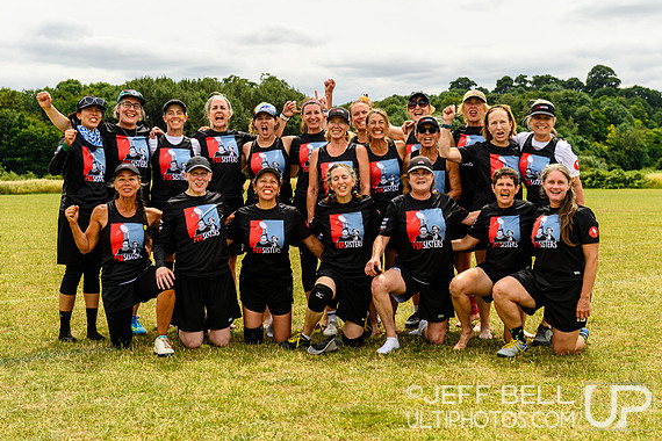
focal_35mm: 57
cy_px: 218
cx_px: 330
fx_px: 1048
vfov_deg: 23.8
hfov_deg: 35.1
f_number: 5.6
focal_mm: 56
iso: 100
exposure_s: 1/500
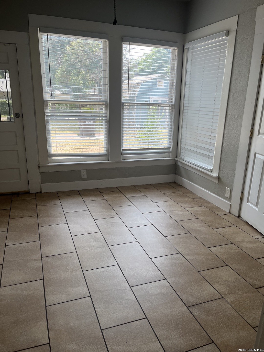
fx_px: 264
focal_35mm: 26
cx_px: 132
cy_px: 176
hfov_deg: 53.1
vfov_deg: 67.3
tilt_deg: -14.7
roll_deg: -1.3
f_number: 1.6
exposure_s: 1/266
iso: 40
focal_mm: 5.1
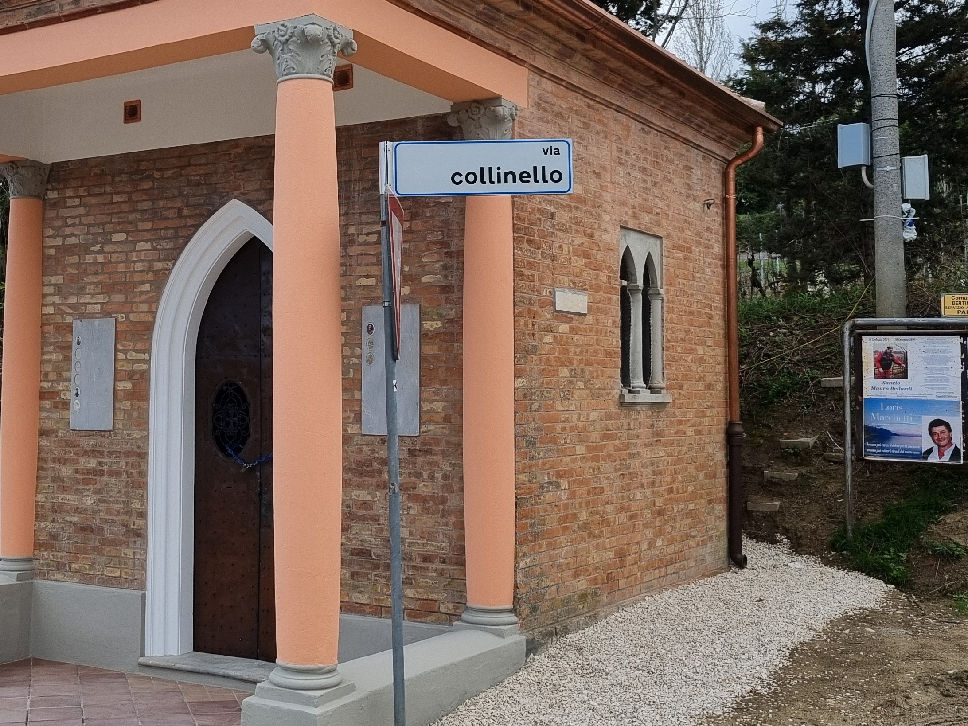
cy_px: 264
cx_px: 308
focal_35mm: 48
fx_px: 1342
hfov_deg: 39.1
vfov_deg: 30.1
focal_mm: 5.4
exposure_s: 1/2288
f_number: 1.8
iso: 50
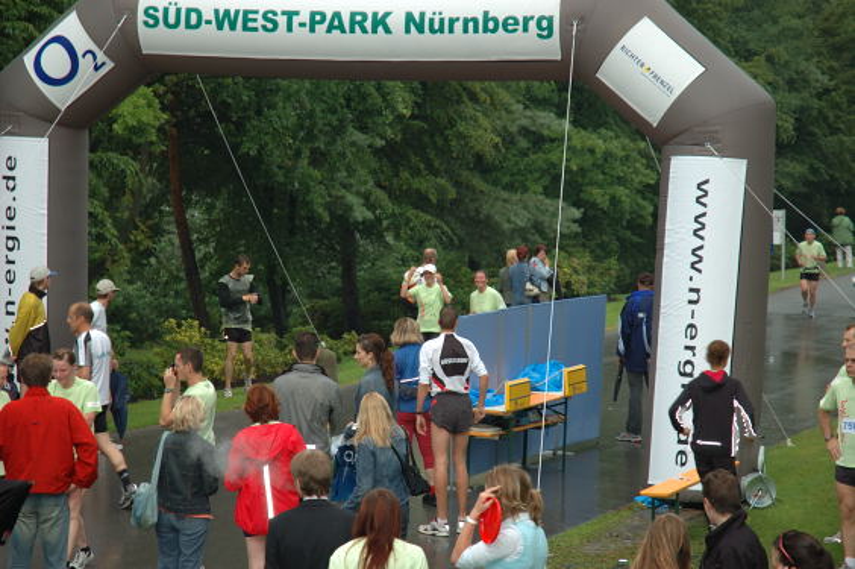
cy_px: 284
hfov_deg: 19.5
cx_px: 428
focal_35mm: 105
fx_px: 2492
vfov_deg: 13.0
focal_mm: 70
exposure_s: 1/60
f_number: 4.5
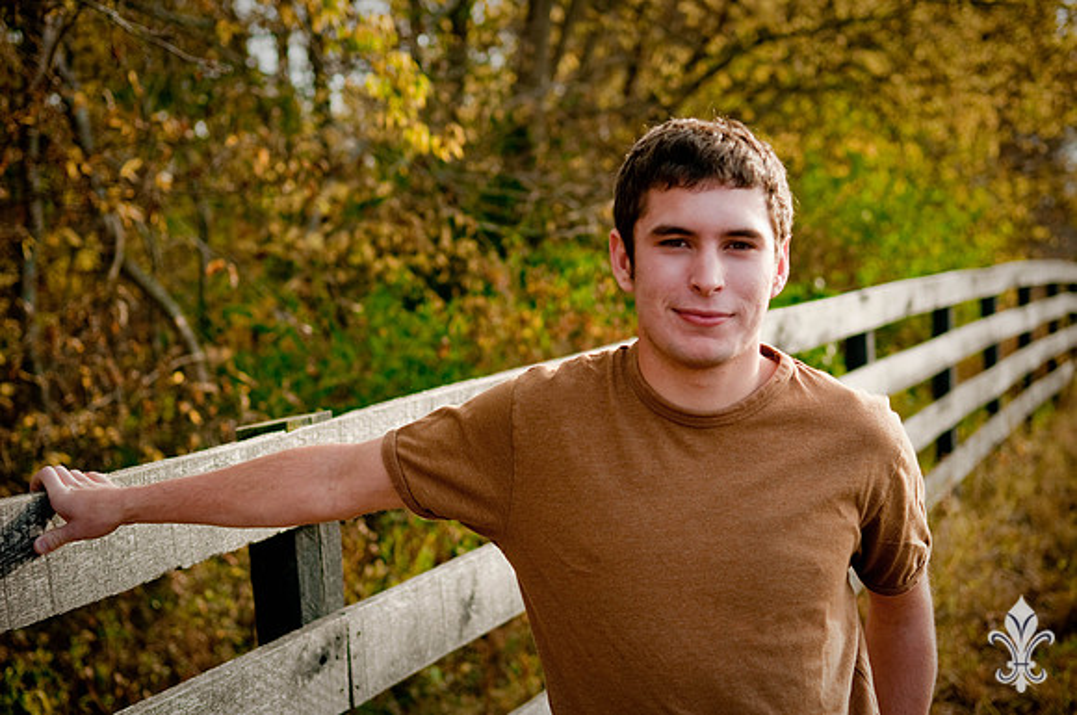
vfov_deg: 23.7
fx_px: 1703
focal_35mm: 57
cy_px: 358
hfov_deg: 35.1
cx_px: 538
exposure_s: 1/500
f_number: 2.8
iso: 200
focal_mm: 38
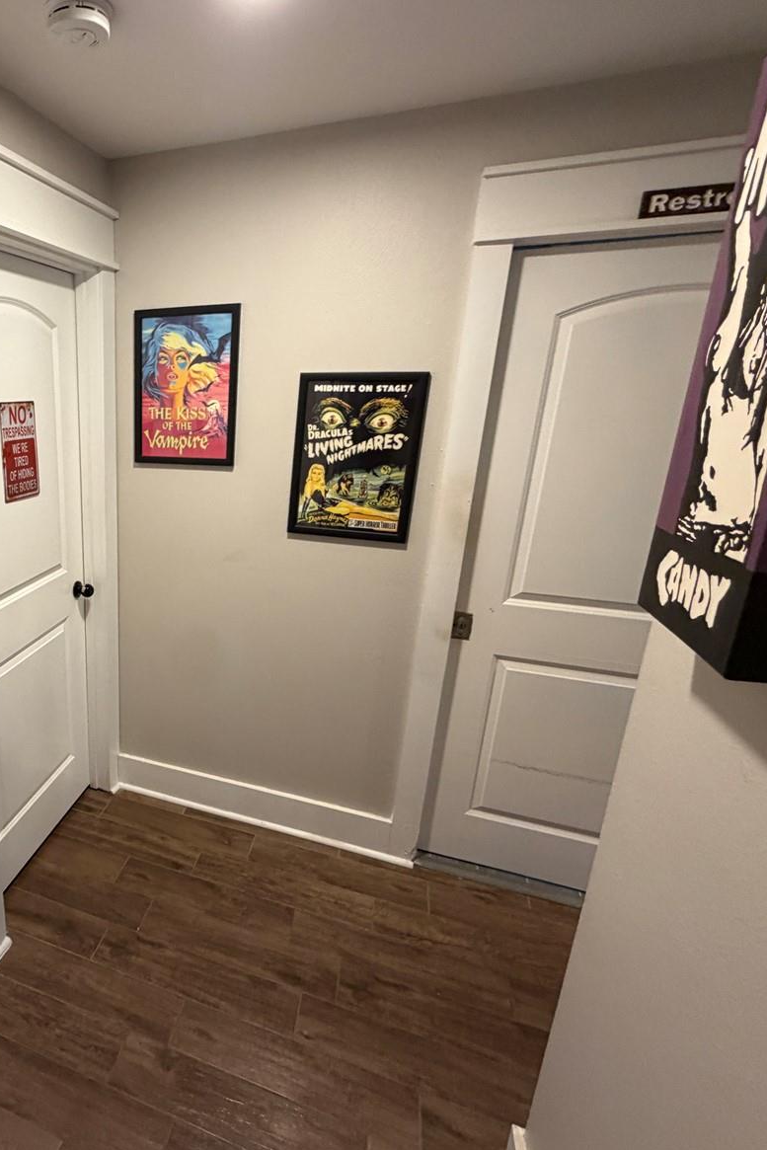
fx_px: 639
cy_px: 576
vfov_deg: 84.0
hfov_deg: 55.7
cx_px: 113
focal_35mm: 20
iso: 250
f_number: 2.2
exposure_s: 1/60
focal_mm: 2.22
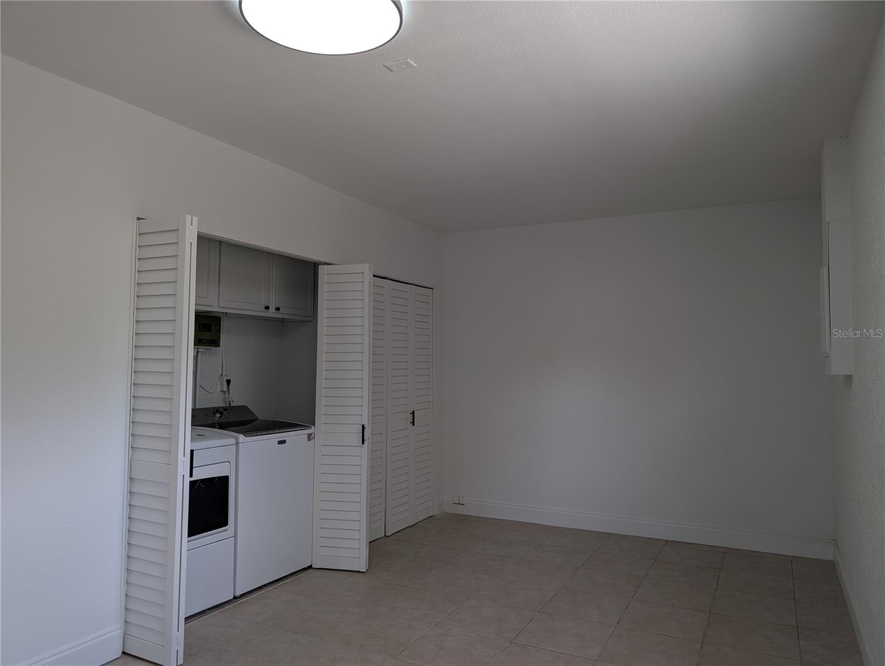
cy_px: 333
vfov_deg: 56.9
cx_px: 442
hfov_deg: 71.5
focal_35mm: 24
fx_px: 614
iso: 17
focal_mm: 6.9
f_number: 1.68
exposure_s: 1/43.1
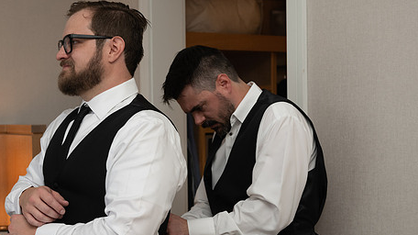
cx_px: 160
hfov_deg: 32.7
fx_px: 709
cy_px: 133
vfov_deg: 18.8
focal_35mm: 64
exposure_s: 1/200
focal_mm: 48
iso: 800
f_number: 4
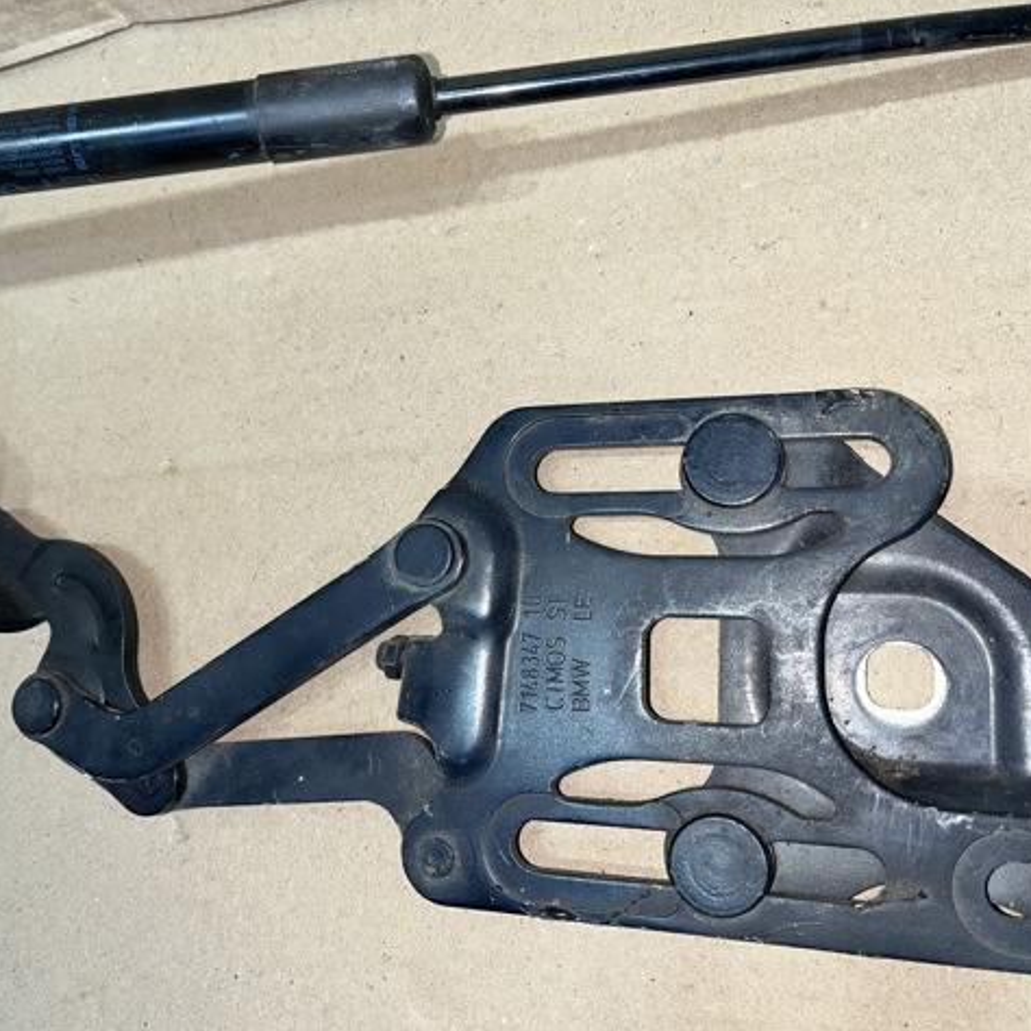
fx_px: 1045
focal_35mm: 31
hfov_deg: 52.5
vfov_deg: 52.5
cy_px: 514
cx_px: 468
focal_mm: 5.1
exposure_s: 1/153
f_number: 1.6
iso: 32
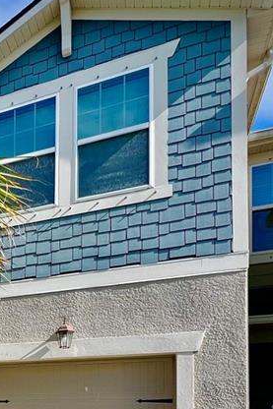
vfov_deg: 42.7
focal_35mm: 39
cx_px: -102
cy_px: 409
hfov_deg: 27.2
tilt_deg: +2.8
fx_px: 444
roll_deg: +0.0
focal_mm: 1.57
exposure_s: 1/1727
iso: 32
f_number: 1.8
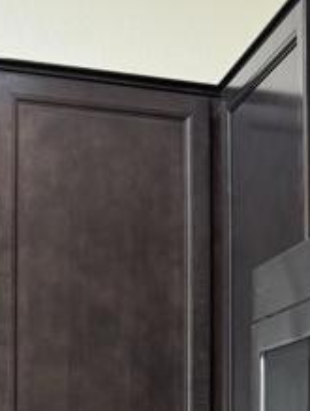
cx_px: 455
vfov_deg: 16.9
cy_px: 465
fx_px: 1333
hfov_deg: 12.6
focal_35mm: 112
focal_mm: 6.76
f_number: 1.78
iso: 125
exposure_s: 1/60
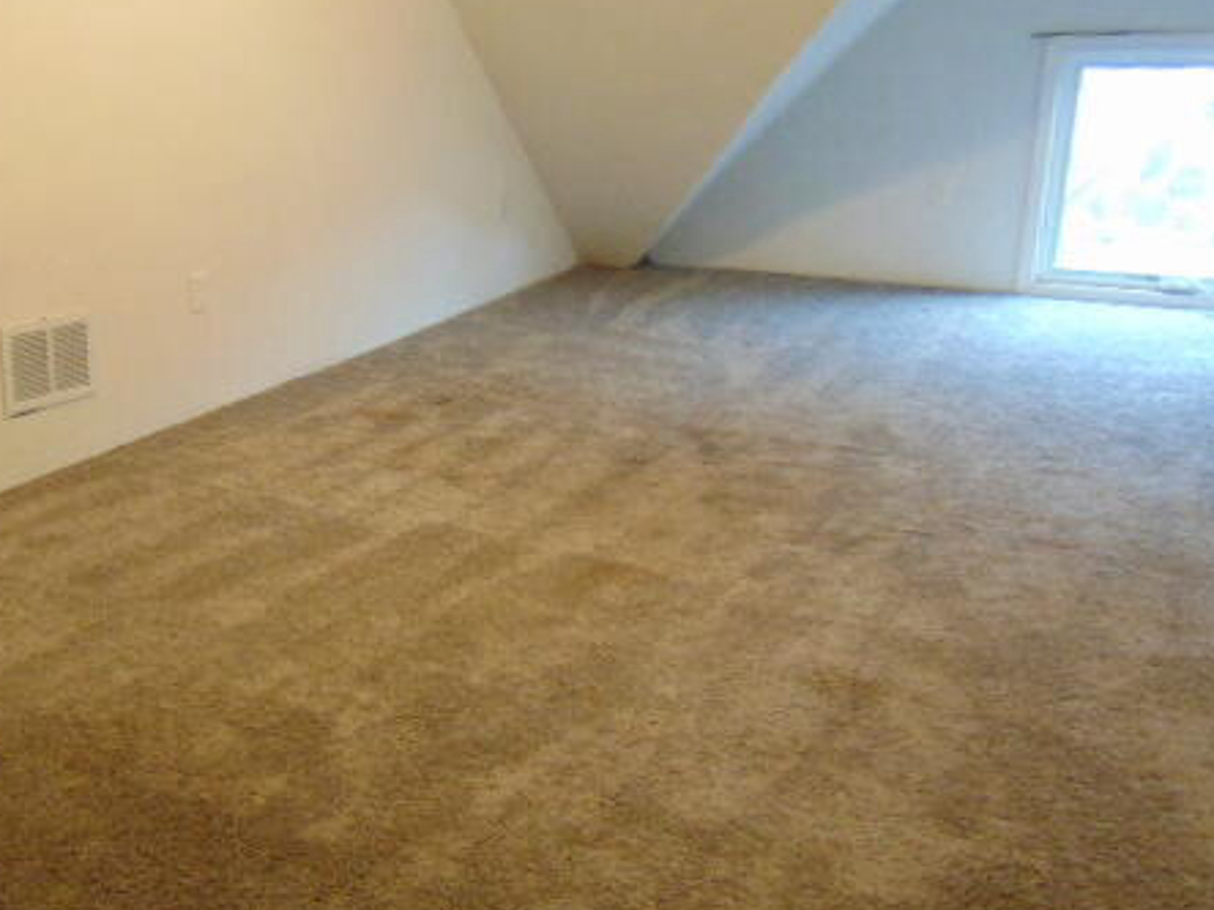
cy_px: 467
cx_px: 353
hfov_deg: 49.9
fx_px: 1263
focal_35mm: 36
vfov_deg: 39.7
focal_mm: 4.5
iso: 400
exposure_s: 1/30
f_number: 3
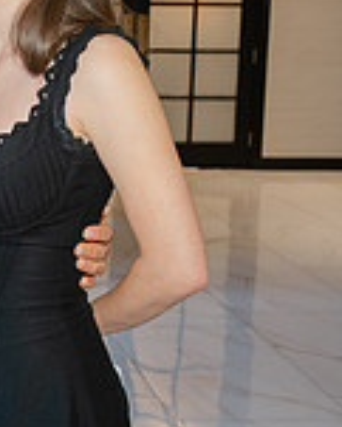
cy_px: 189
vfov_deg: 18.4
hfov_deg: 14.1
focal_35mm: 104
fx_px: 1315
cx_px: -120
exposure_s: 1/60
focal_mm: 28
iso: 800
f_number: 4
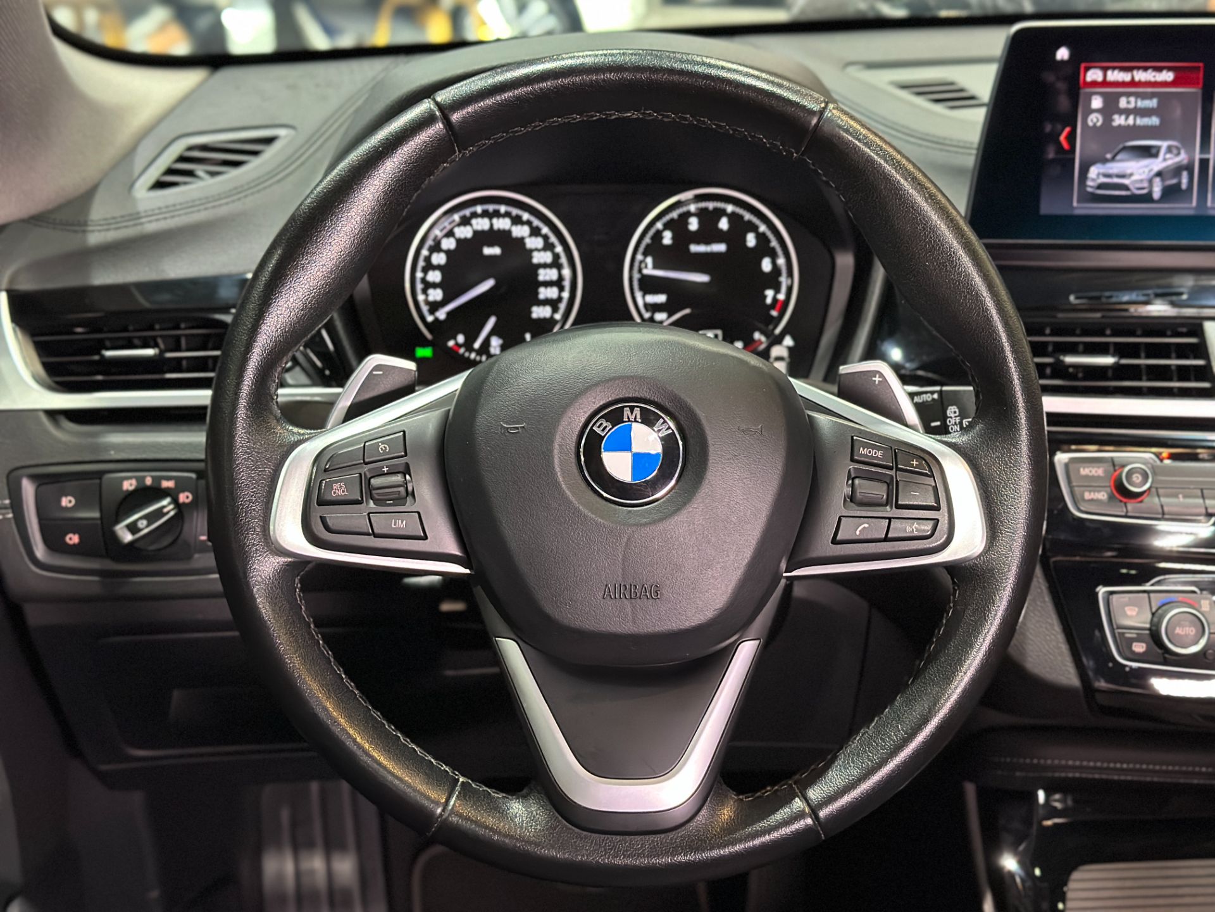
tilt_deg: -19.9
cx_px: 608
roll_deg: +0.0
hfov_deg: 39.7
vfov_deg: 30.3
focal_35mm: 48
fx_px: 1685
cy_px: 456
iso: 640
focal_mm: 6.86
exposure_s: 1/40
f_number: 1.78
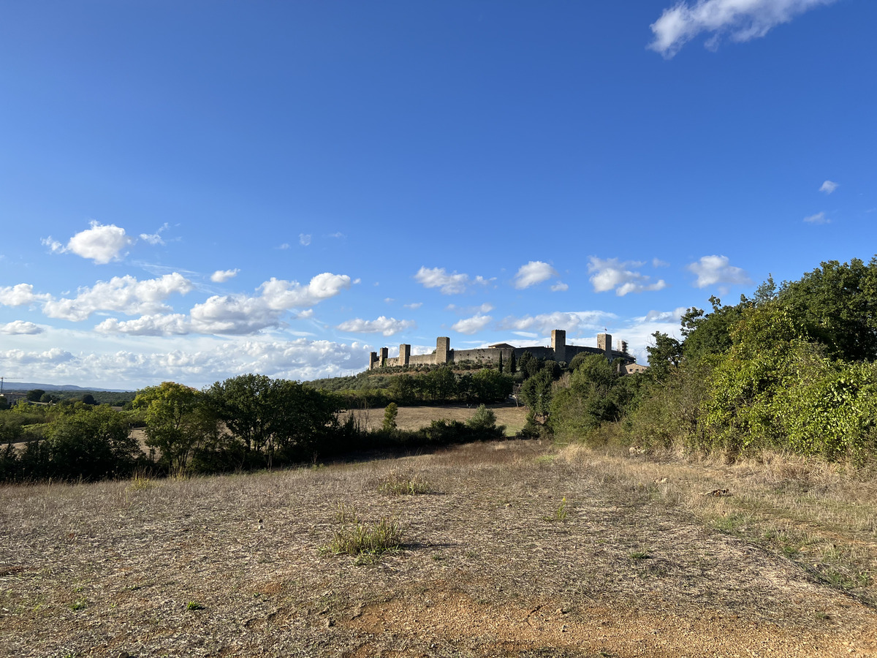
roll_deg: -2.9
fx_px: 659
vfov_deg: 53.1
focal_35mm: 26
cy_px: 329
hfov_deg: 67.3
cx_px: 438
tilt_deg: +5.8
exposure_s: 1/4444
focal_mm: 5.7
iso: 50
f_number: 1.5
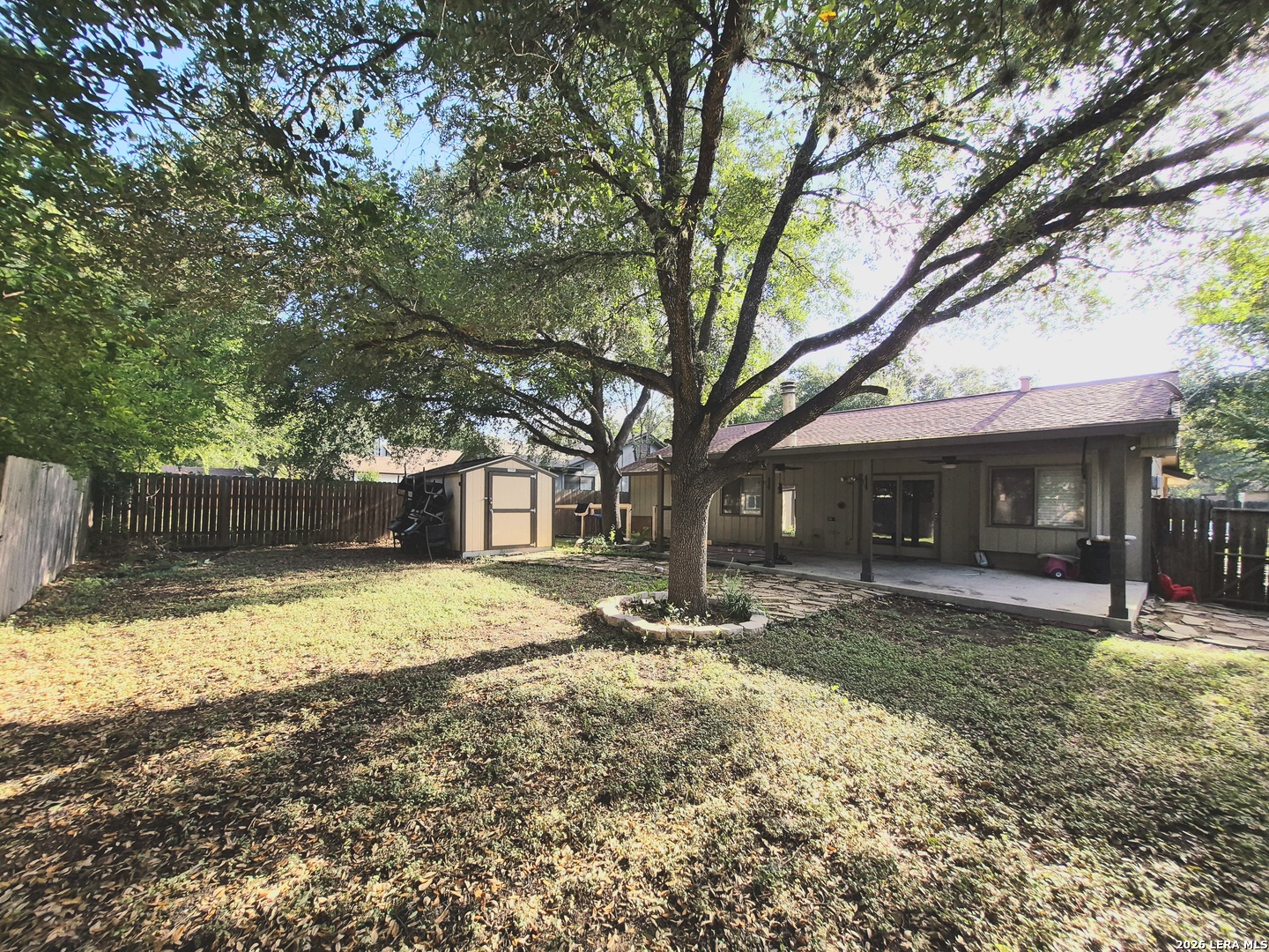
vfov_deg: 89.9
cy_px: 476
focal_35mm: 13
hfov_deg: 106.2
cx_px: 634
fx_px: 477
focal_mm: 1.74
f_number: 2.2
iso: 40
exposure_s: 1/714
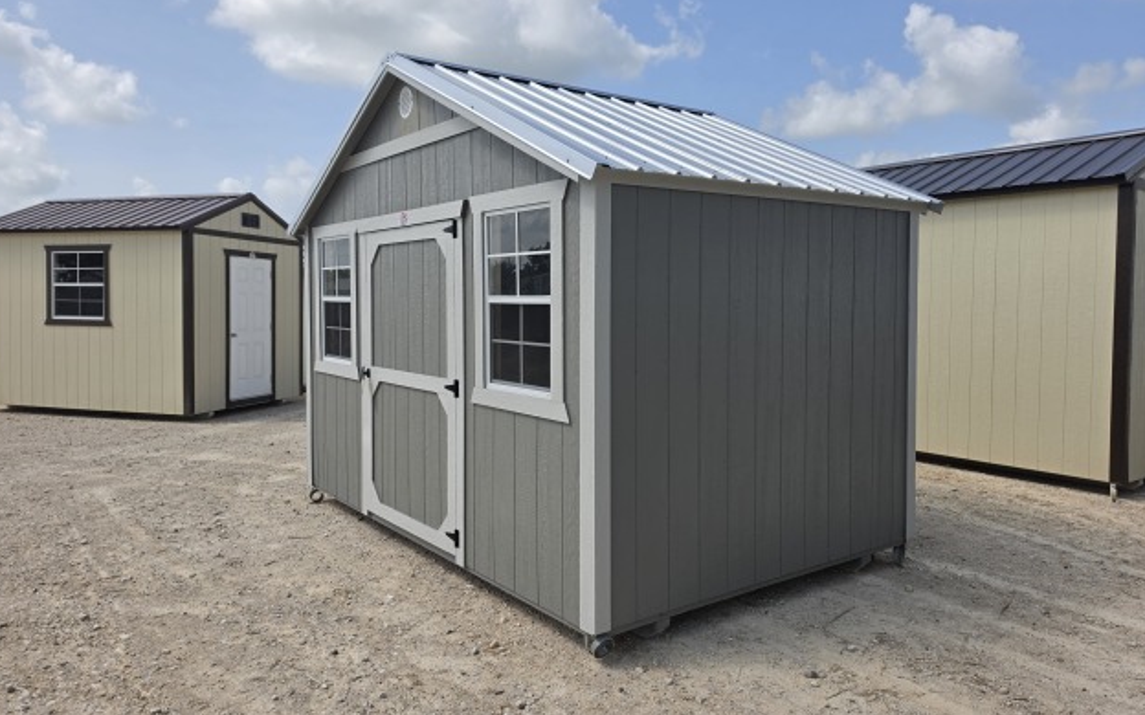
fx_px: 780
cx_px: 561
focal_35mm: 25
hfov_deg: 72.5
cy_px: 341
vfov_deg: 49.3
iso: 64
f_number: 1.4
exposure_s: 1/7939
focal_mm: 6.5
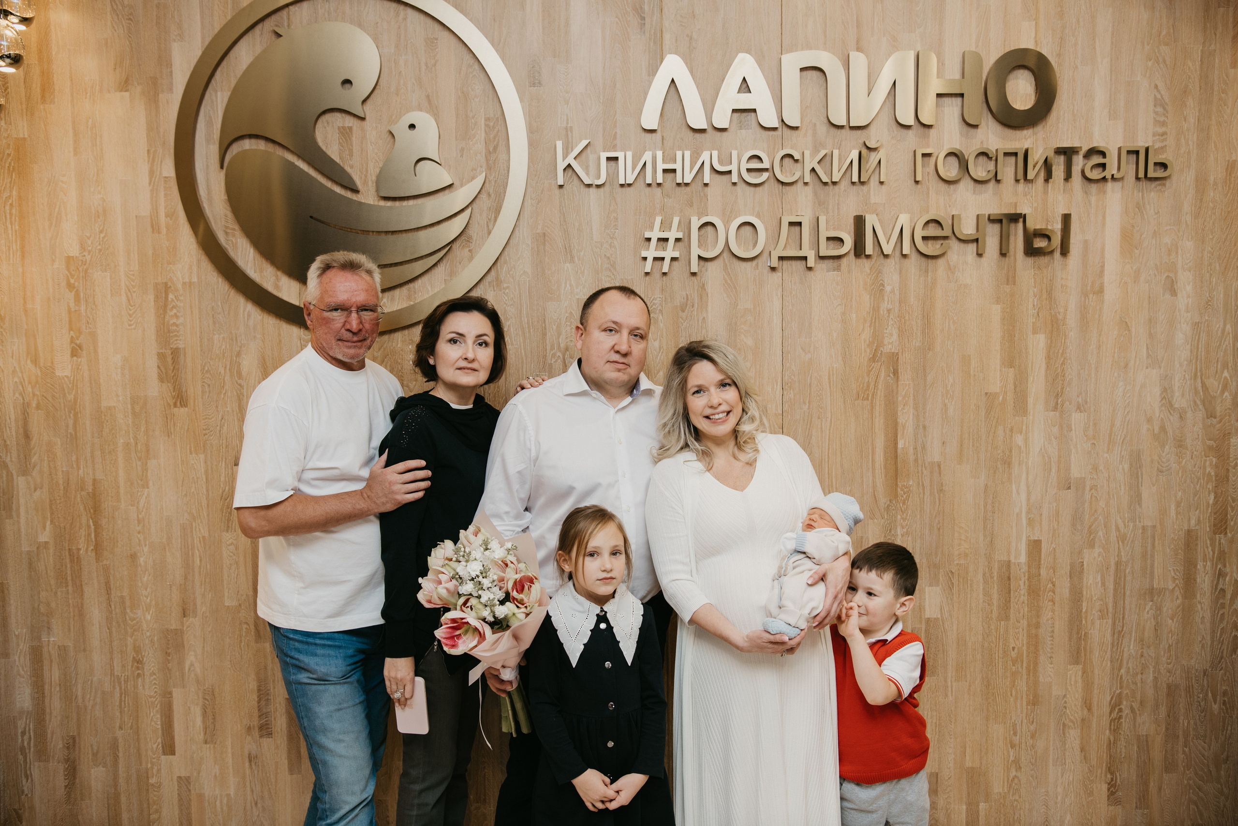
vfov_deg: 41.1
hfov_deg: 58.7
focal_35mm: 32
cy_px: 413
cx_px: 619
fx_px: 1100
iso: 160
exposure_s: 1/160
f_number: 4
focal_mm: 32
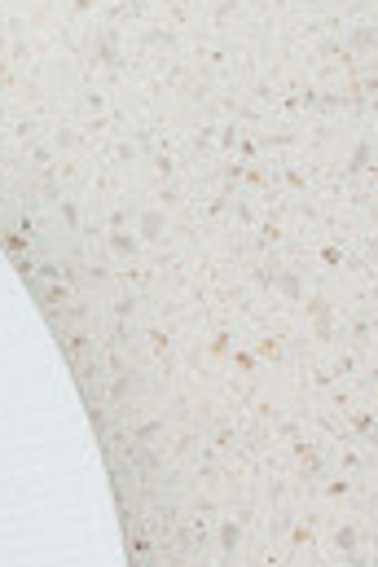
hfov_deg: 5.1
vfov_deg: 7.8
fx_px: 4126
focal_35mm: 262
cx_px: -459
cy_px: 690
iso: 200
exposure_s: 1/250
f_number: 9
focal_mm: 50
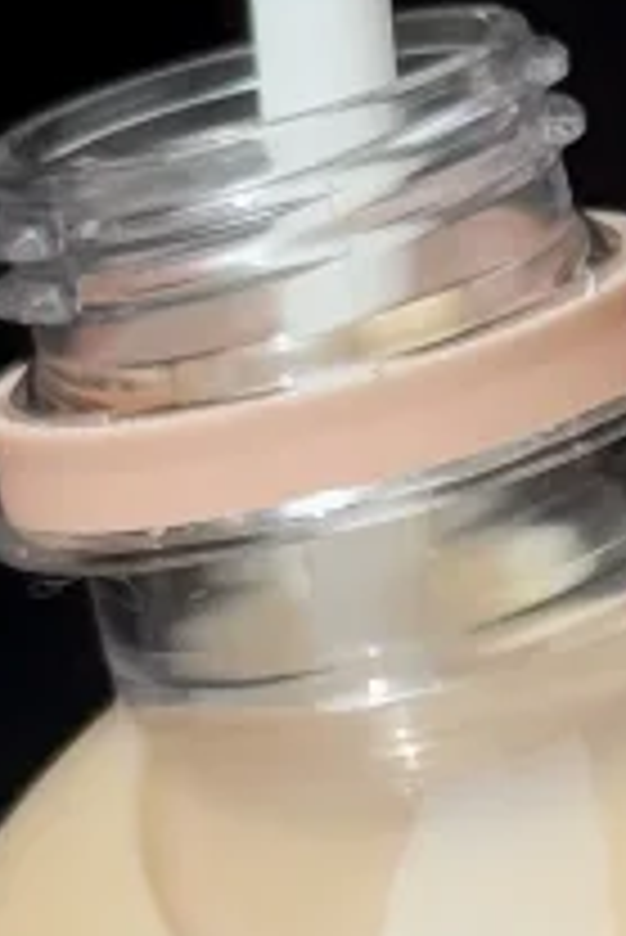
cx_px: 1360
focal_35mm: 345
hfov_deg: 3.9
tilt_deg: -42.0
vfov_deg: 6.0
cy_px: 976
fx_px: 8983
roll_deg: +3.3
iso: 64
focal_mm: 6.76
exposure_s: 1/2252
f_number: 1.78
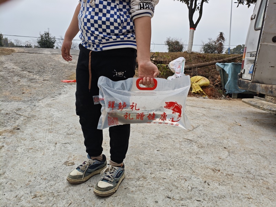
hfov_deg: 67.3
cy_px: 104
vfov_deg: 53.1
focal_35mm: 26
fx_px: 207
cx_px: 138
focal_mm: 4.94
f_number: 1.5
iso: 100
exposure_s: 1/2000
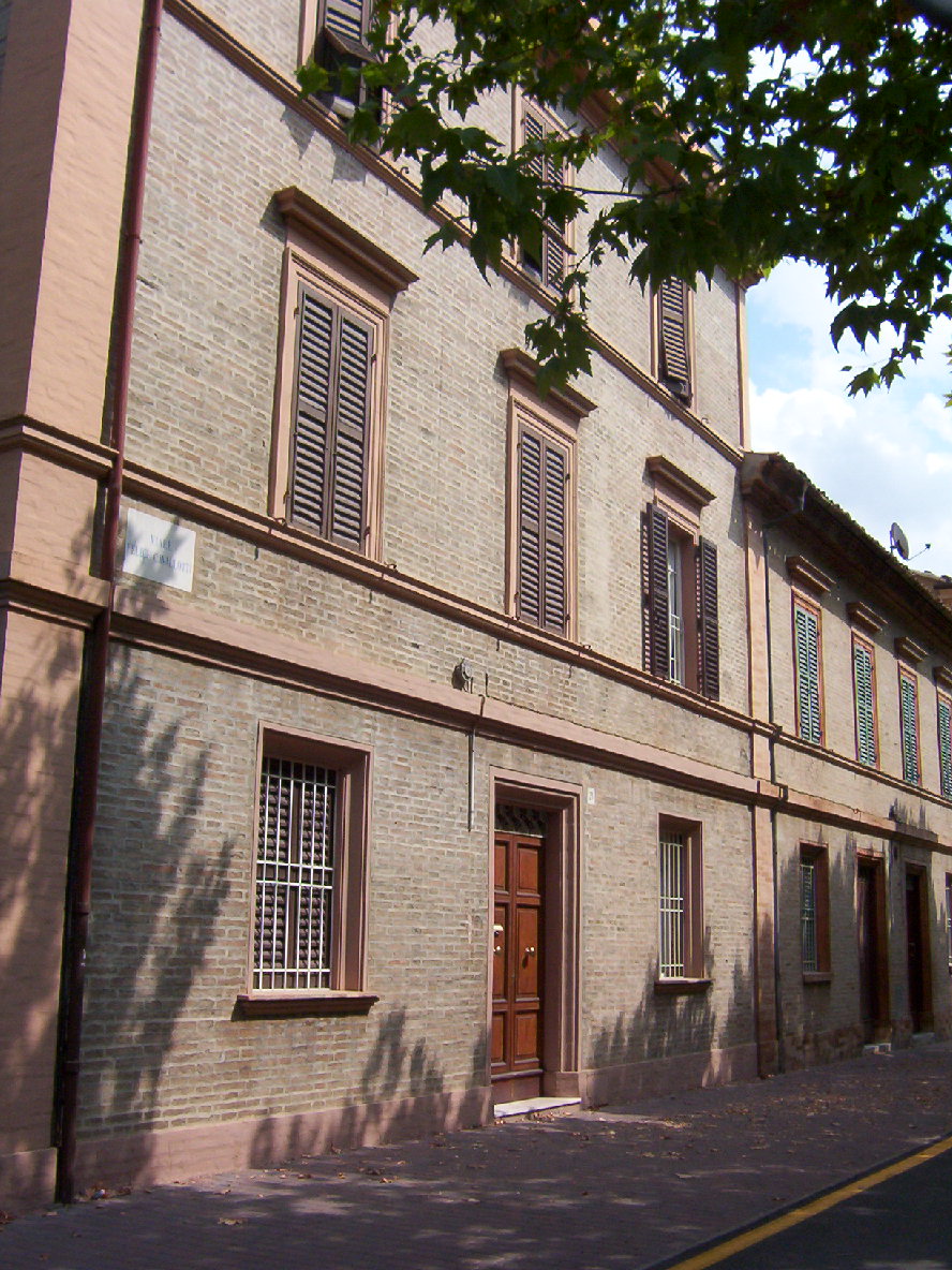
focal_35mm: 36
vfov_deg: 51.4
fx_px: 1320
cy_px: 635
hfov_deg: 39.7
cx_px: 476
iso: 100
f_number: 5.24
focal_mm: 5.54
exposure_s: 1/784
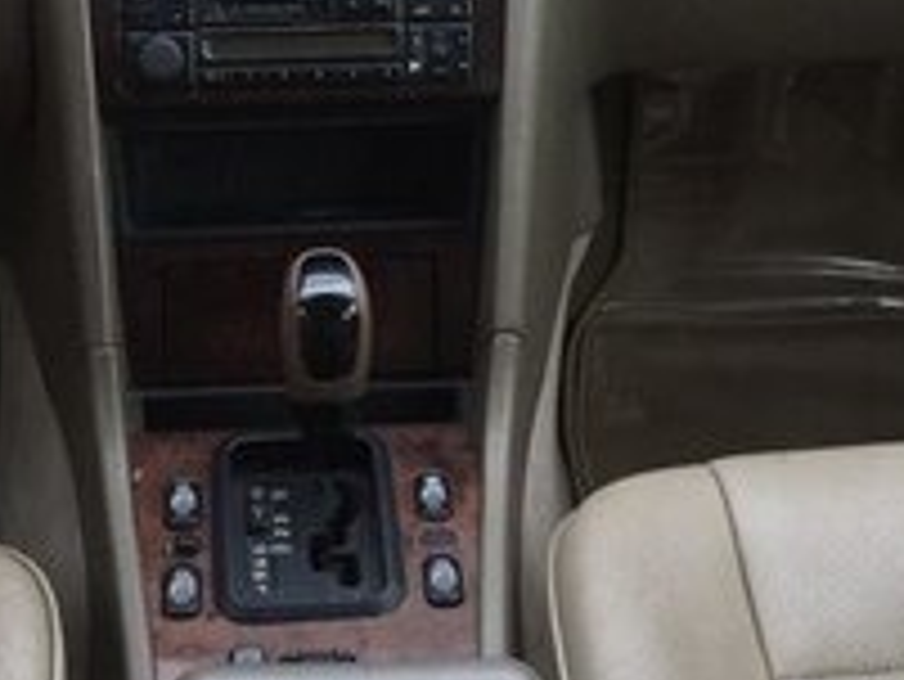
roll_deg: -2.3
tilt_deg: -19.6
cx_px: 508
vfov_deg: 14.6
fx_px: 2482
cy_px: -295
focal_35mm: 95
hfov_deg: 20.6
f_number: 2.2
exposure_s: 1/408
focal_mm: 4.15
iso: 32
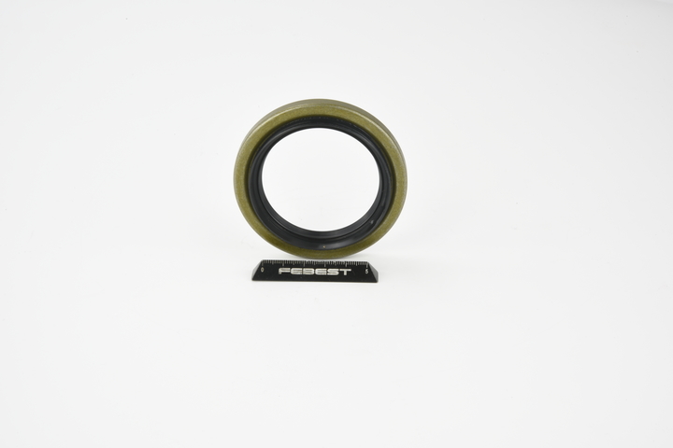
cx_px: 336
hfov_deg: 33.4
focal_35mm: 60
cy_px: 224
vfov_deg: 22.6
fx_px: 1122
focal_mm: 60
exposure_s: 1/2.5
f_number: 32
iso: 100
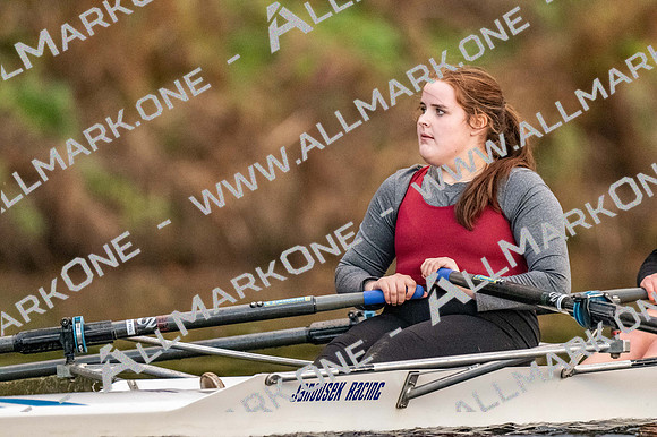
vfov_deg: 1.5
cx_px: 328
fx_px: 16415
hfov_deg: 2.3
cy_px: 218
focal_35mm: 900
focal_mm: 600
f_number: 4
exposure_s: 1/2500
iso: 8000
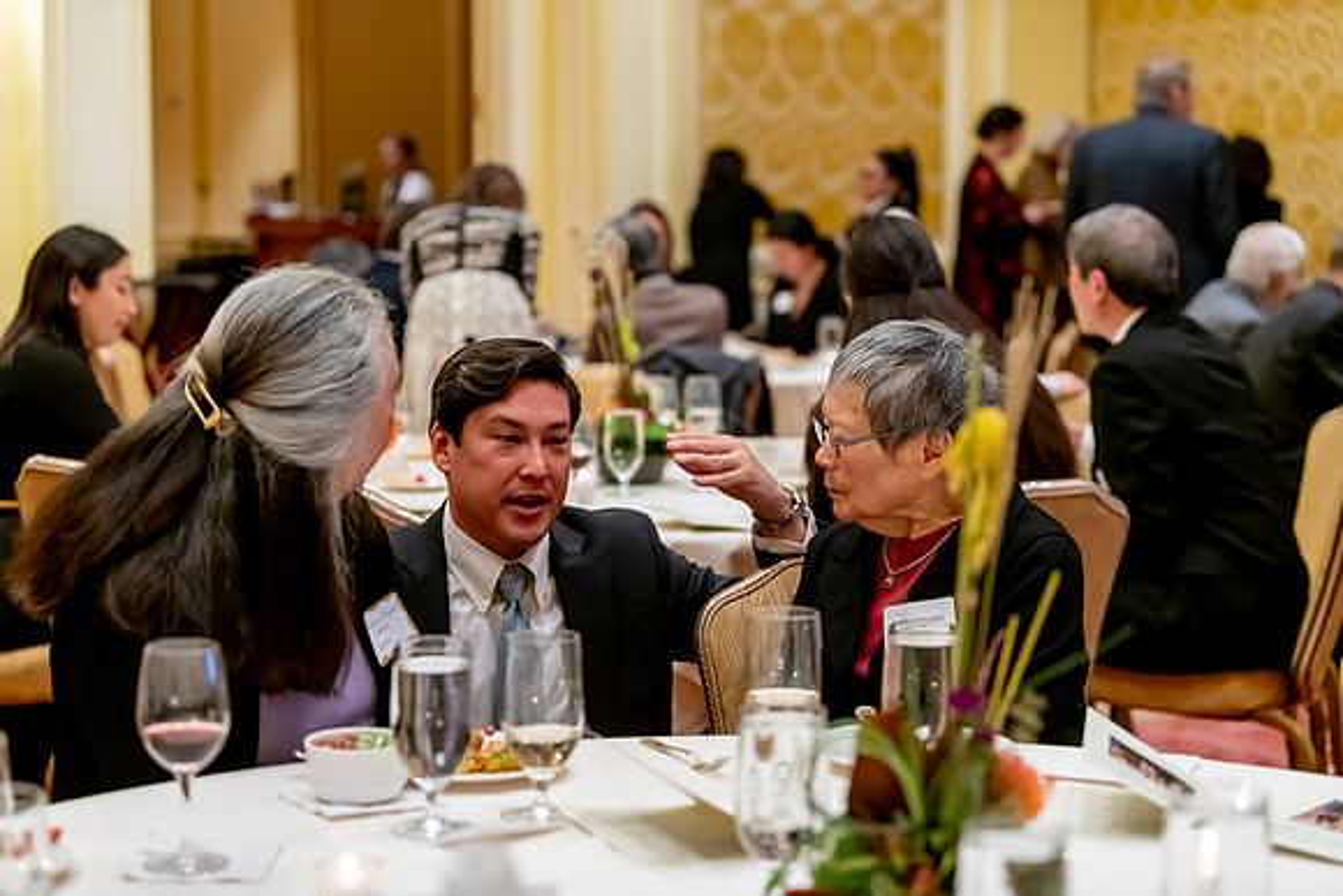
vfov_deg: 19.4
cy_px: 448
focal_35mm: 70
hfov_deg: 28.8
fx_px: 2615
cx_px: 672
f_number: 2.8
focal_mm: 70
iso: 6400
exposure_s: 1/200
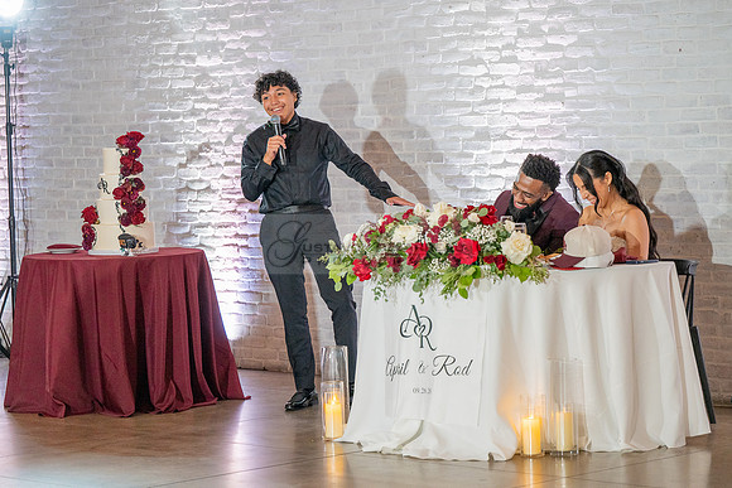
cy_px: 244
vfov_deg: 11.4
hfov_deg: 17.1
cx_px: 366
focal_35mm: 120
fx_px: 2440
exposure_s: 1/320
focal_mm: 120
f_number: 2.8
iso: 1600
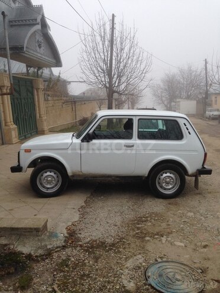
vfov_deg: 55.4
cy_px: 146
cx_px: 110
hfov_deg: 42.9
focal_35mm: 33
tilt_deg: -8.8
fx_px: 280
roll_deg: +1.2
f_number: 2.4
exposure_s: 1/120
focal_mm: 4.12
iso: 50
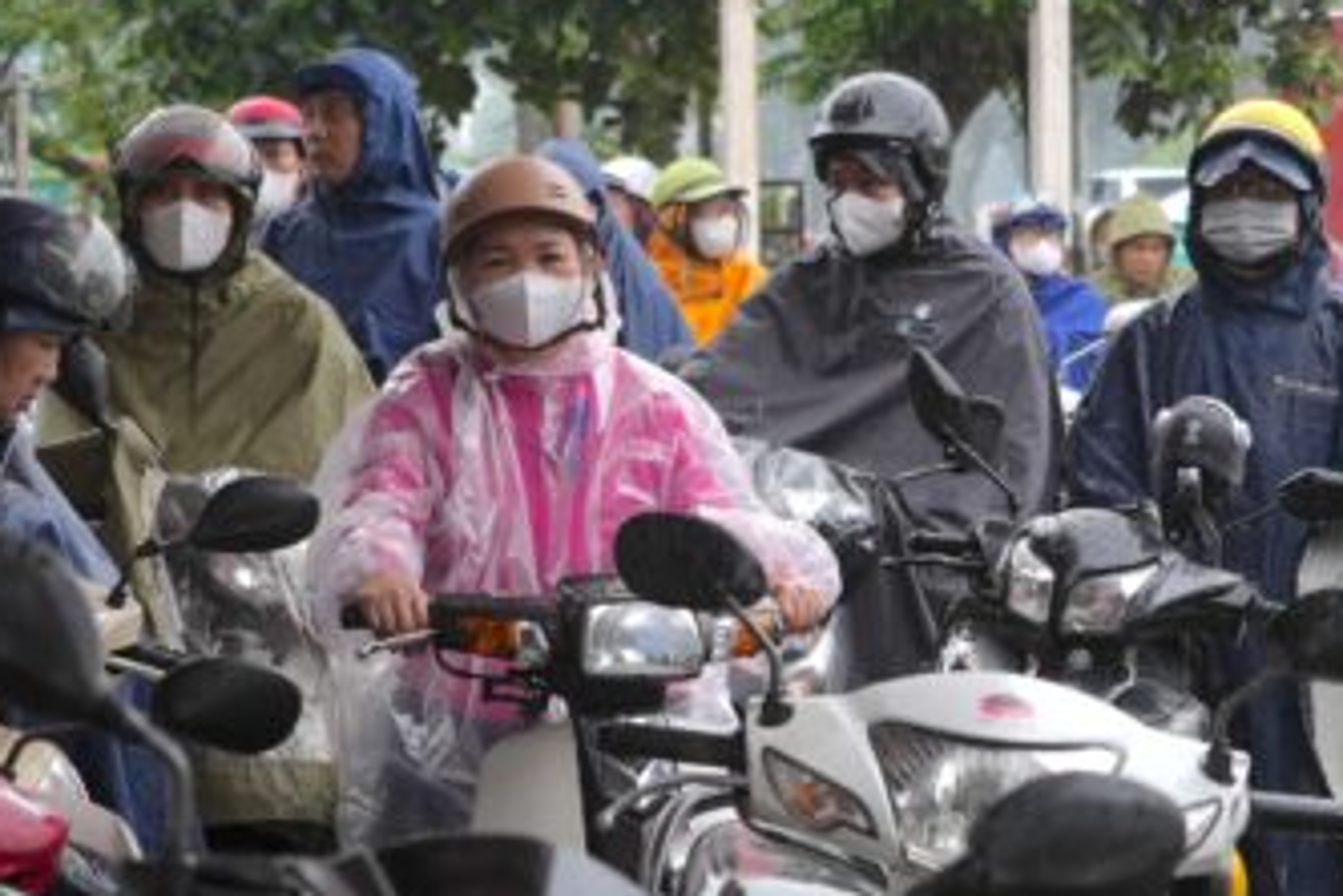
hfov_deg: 15.6
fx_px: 4887
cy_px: 589
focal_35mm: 131
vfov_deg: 10.5
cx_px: 621
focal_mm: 65
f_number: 5
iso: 1600
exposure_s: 1/250
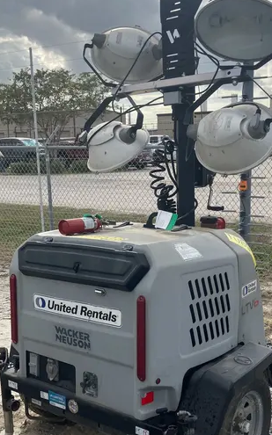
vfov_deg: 45.2
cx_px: 146
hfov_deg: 29.2
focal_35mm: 44
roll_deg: +0.3
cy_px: 236
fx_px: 522
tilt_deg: -7.8
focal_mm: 3.99
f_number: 1.8
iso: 32
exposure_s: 1/1517
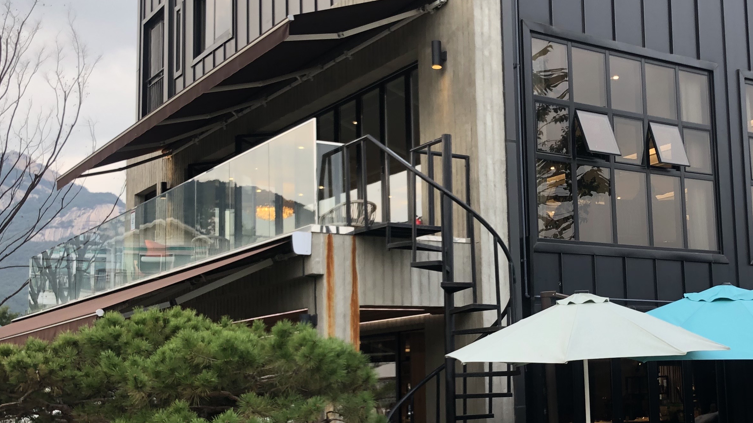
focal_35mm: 52
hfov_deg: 38.9
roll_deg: +1.6
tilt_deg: +8.9
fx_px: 1038
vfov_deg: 23.0
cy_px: 248
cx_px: 554
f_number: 1.8
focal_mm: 4
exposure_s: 1/120
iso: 25
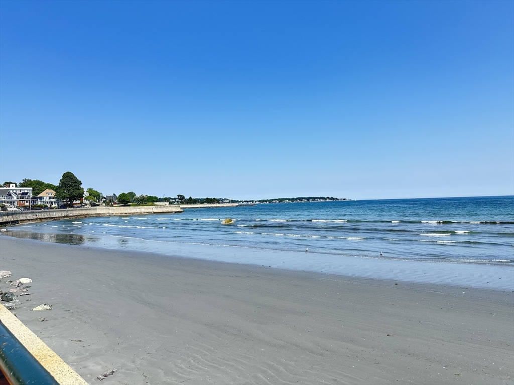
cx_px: 257
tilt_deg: +1.1
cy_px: 192
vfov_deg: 56.8
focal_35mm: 24
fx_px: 356
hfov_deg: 71.6
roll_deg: +1.8
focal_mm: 6.86
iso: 80
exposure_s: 1/2410
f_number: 1.78
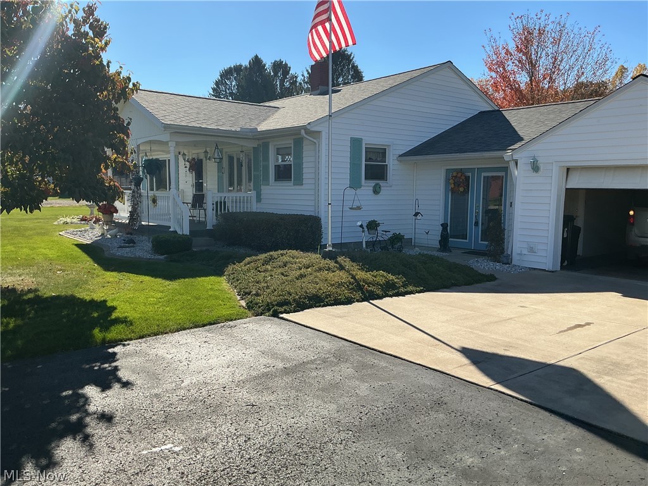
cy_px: 243
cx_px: 324
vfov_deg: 48.2
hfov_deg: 61.7
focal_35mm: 29
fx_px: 543
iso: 25
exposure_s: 1/1848
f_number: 1.8
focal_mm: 3
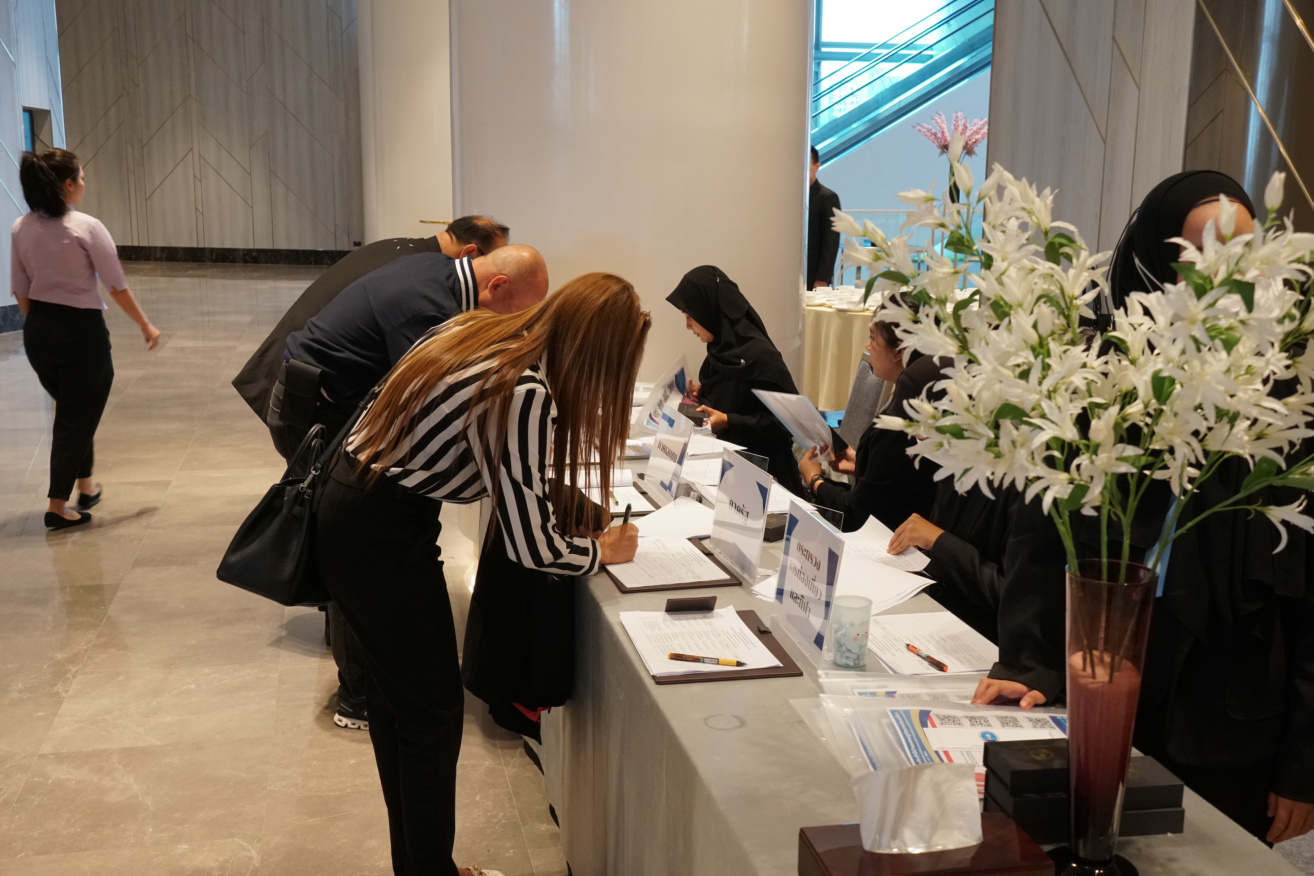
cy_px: 438
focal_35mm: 39
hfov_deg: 49.6
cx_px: 657
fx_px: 1423
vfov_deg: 34.2
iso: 1600
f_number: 5
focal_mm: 26
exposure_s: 1/100
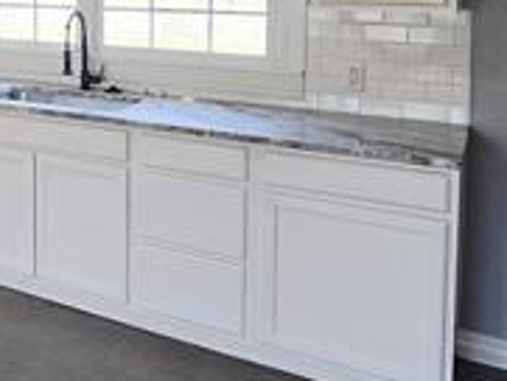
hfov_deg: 33.6
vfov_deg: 29.5
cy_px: 3
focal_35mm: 46
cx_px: -98
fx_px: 674
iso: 100
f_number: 2.2
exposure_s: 1/120
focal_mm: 2.2
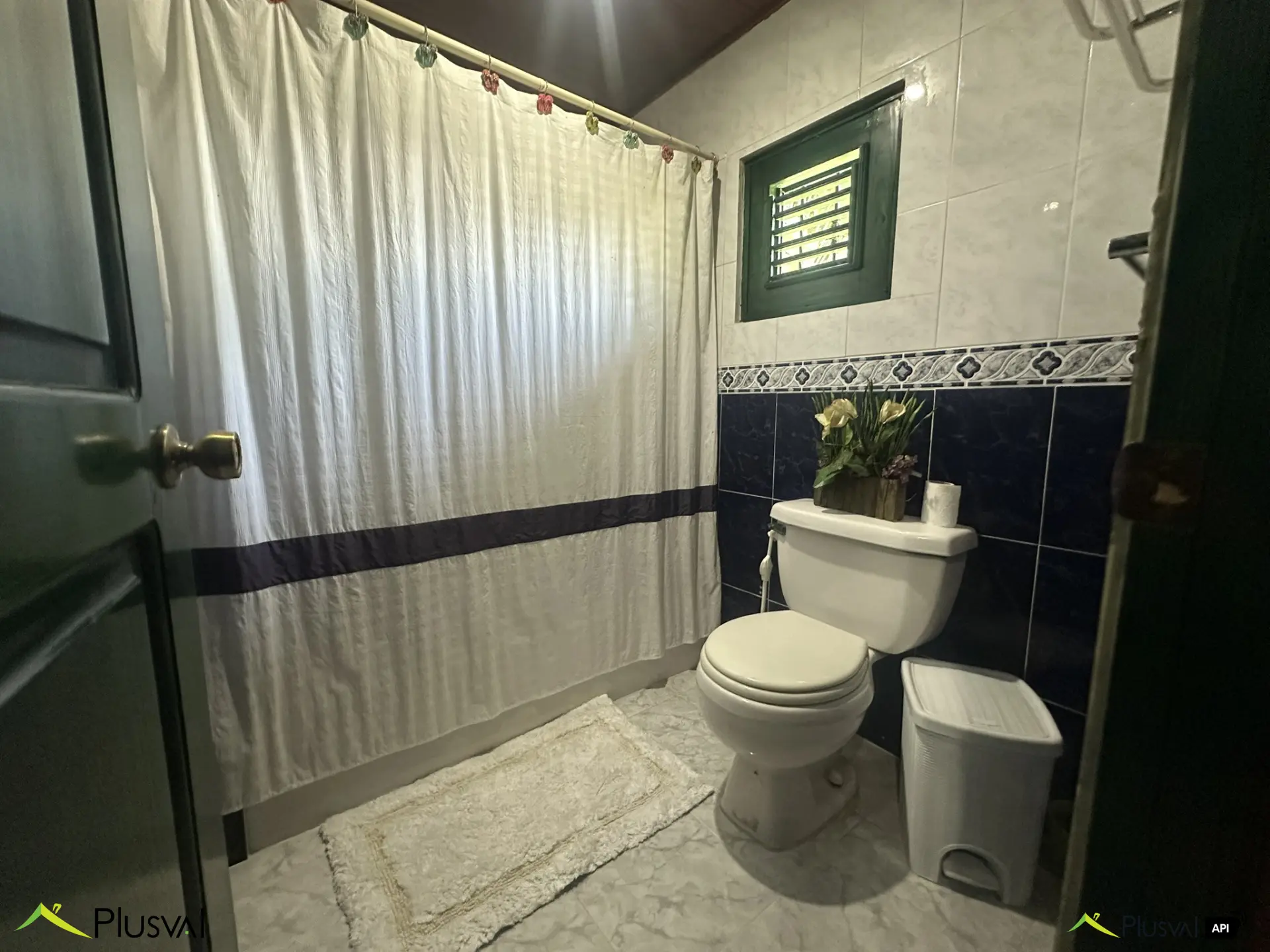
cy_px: 476
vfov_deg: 85.7
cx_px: 635
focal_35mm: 14
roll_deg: -1.1
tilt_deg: -6.3
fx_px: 514
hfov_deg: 102.1
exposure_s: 1/60
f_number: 2.2
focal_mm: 2.22
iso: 800
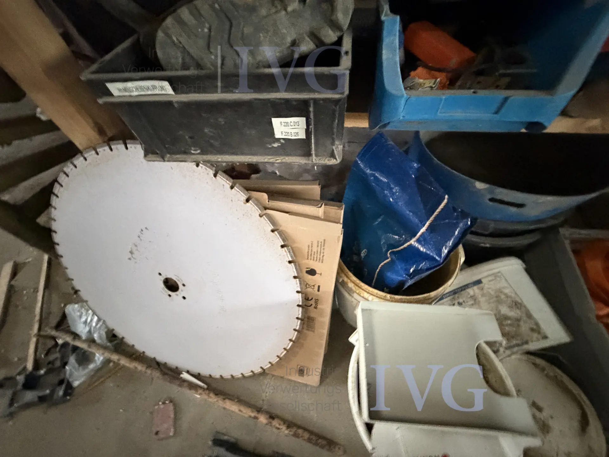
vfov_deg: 85.7
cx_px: 304
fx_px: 246
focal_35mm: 14
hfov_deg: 102.1
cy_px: 228
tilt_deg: -54.8
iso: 1000
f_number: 2.2
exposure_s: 1/33
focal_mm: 2.22
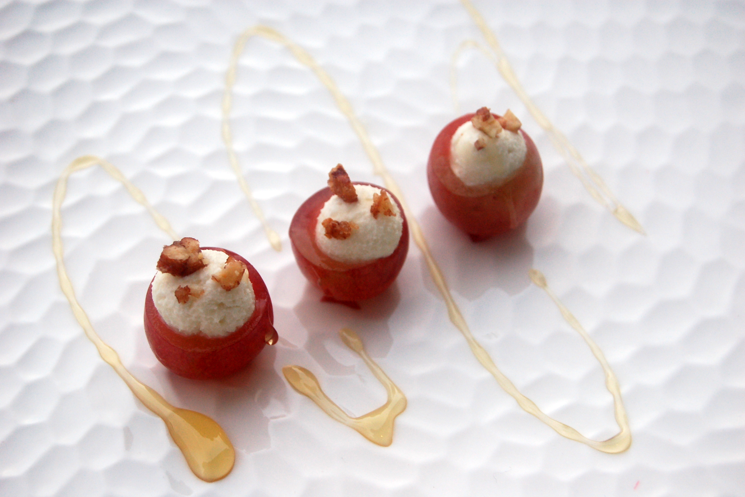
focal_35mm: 76
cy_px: 251
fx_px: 1573
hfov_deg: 26.7
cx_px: 373
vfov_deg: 17.9
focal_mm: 50
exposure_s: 1/100
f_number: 5.6
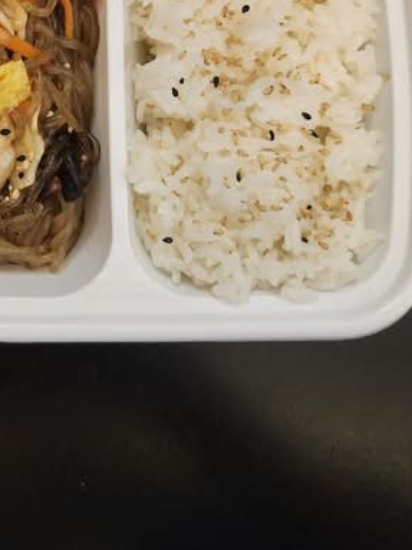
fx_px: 699
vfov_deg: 40.5
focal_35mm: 44
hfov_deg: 31.2
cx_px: 36
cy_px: 81
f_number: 1.8
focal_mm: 5.54
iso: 640
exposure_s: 1/24
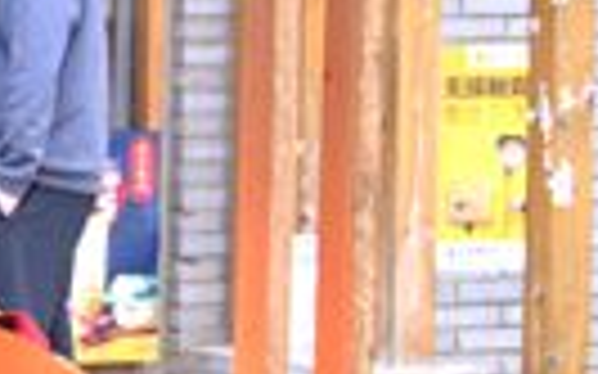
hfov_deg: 7.6
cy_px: 273
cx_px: -1520
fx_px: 3617
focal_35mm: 222
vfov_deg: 5.9
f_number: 7.1
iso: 250
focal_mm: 29
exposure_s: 1/80
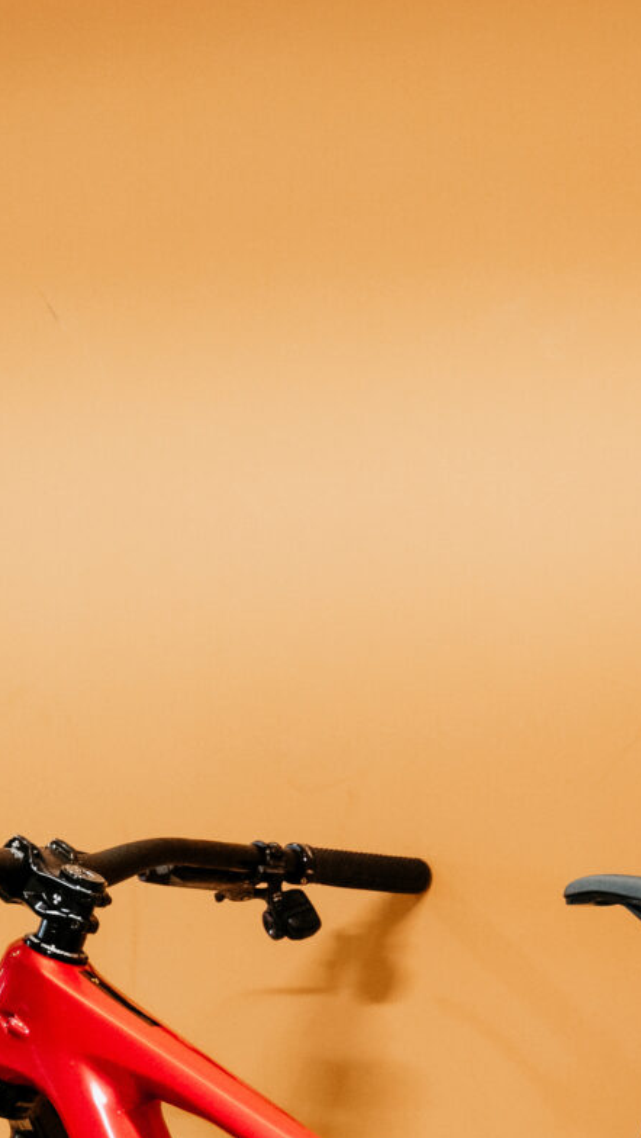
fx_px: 5558
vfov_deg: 11.3
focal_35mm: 184
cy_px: 1619
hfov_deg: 6.6
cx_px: 388
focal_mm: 53.9
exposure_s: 1/125
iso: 1600
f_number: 2.8
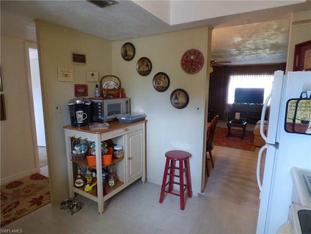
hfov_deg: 81.7
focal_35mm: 20
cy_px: 117
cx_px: 156
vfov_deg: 66.0
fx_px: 180
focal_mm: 3.58
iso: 400
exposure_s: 1/60
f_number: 2.8
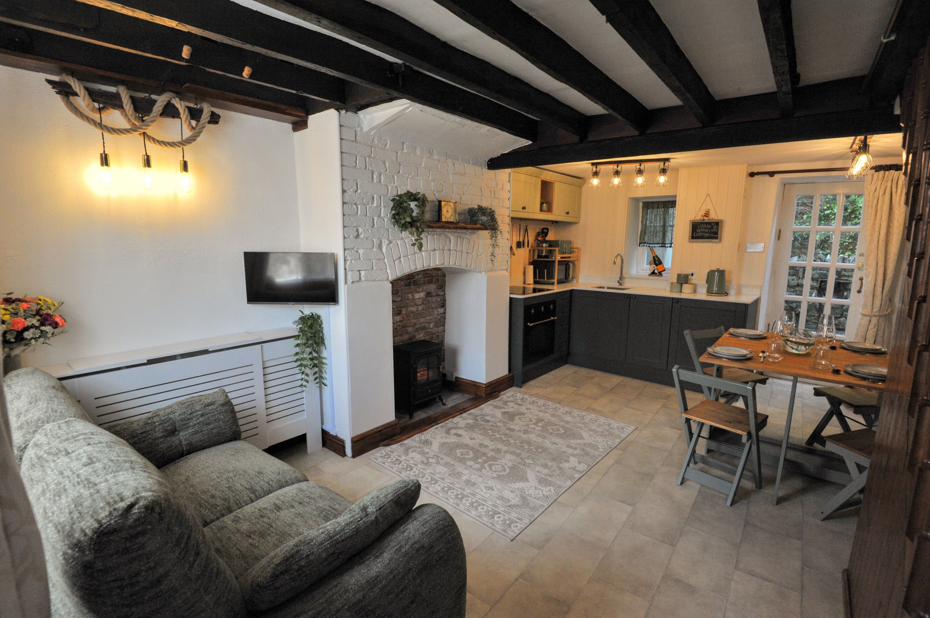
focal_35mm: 16
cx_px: 465
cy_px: 309
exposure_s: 1/200
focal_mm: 16
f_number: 7.1
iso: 1600
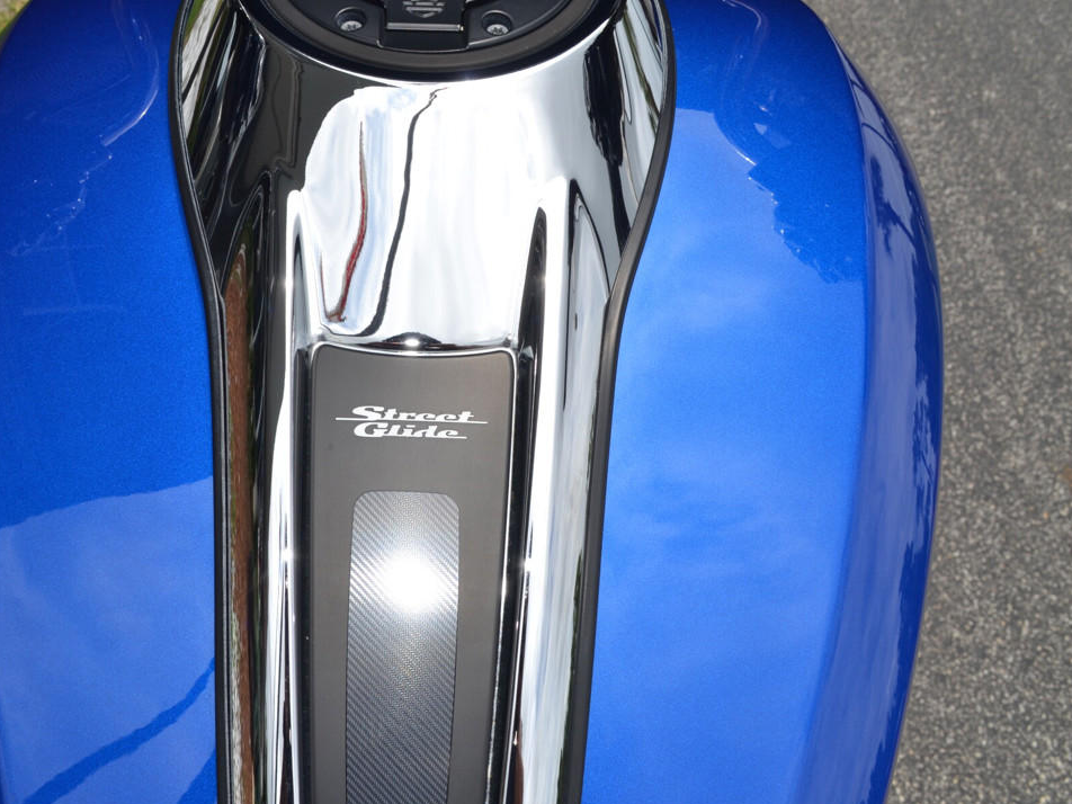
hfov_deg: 46.5
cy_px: 441
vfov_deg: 35.9
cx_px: 420
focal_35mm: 40
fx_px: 1239
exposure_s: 1/200
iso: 100
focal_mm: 22
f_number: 11
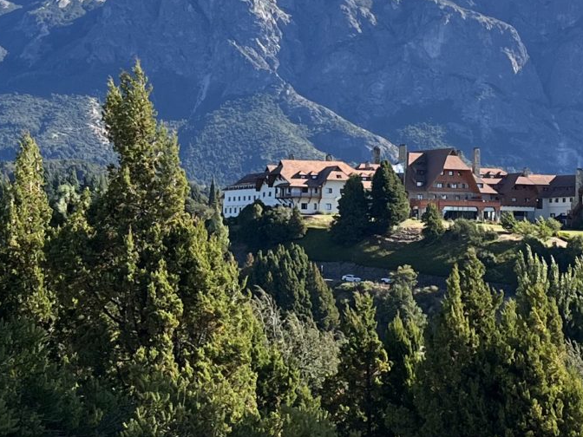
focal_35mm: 99
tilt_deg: +3.4
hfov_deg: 19.5
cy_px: 143
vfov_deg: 14.9
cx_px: 502
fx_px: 1667
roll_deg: -0.3
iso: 50
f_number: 1.6
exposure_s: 1/1957
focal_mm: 5.1
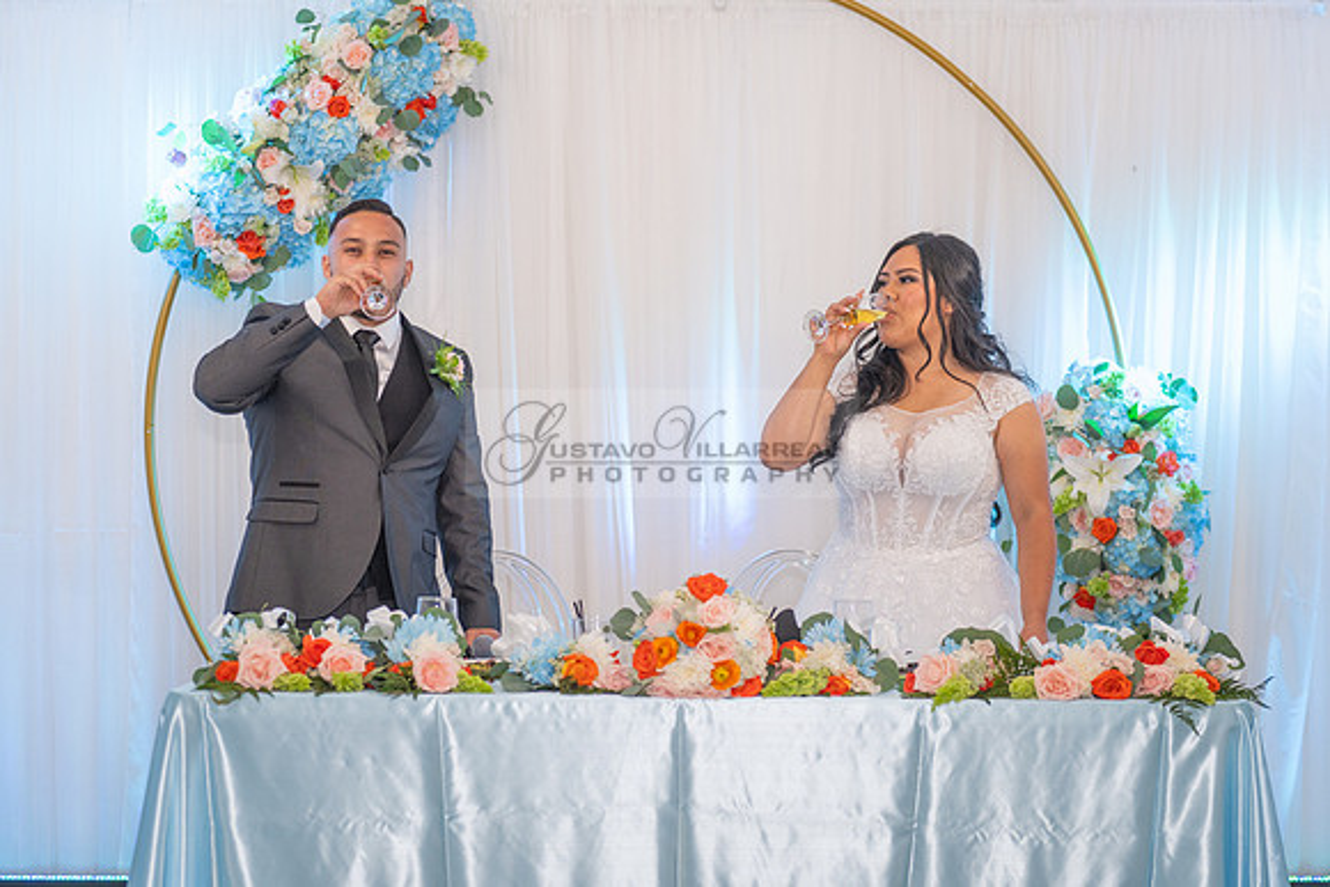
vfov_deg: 19.4
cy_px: 466
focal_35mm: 70
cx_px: 660
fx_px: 2601
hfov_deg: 28.7
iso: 1000
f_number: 3.2
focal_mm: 62
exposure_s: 1/160
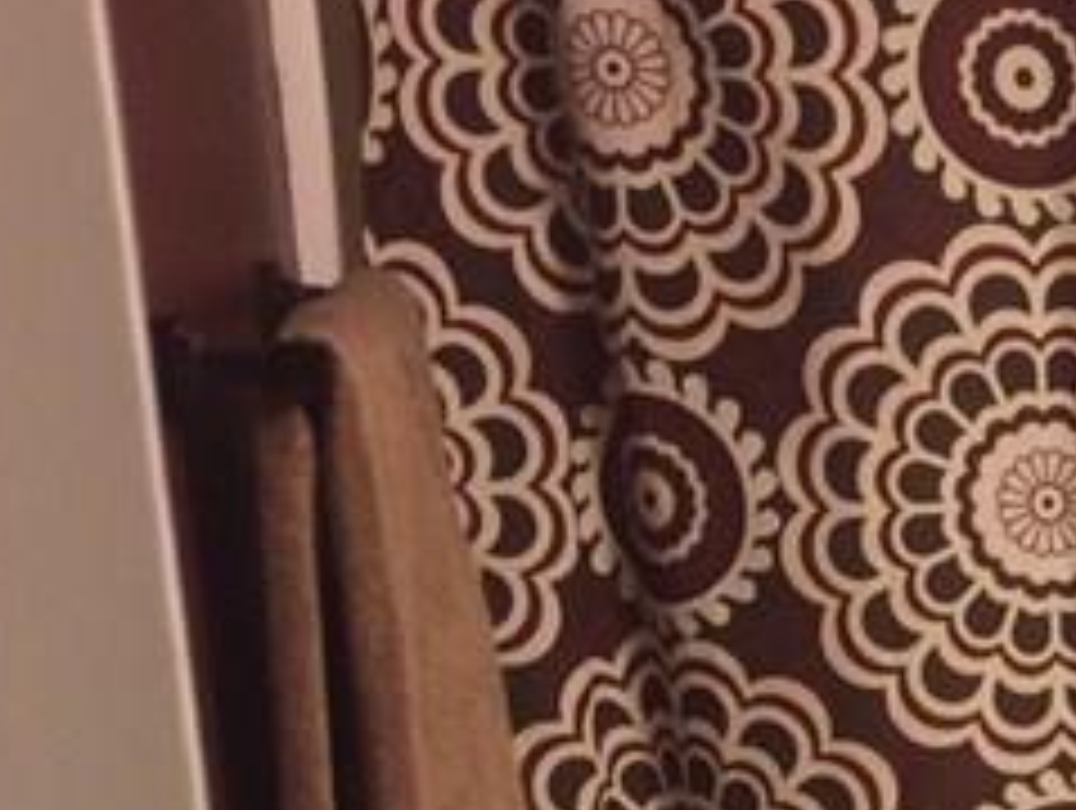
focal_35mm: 124
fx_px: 3860
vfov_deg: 11.4
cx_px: 1954
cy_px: 1269
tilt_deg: -16.5
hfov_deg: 14.0
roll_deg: +0.5
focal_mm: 4.15
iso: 100
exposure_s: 1/30
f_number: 2.2
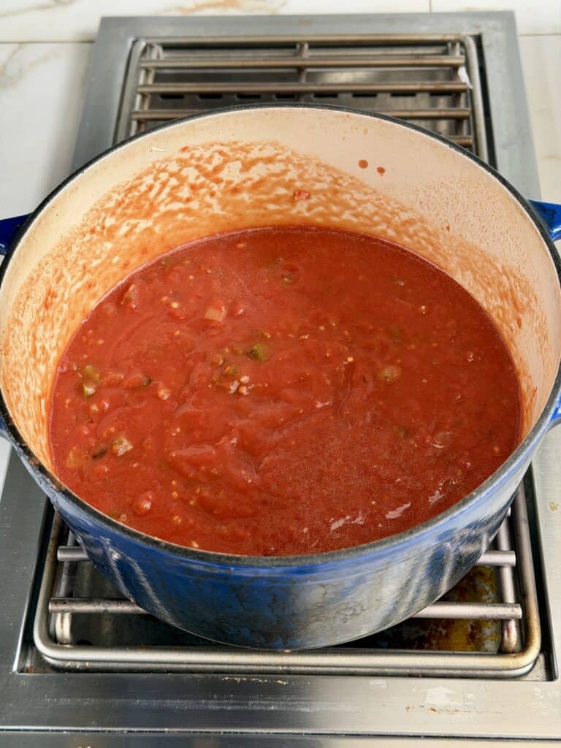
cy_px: 374
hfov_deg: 30.3
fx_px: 1037
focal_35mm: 48
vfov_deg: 39.7
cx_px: 280
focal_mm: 6.76
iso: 64
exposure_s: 1/366
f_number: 1.78
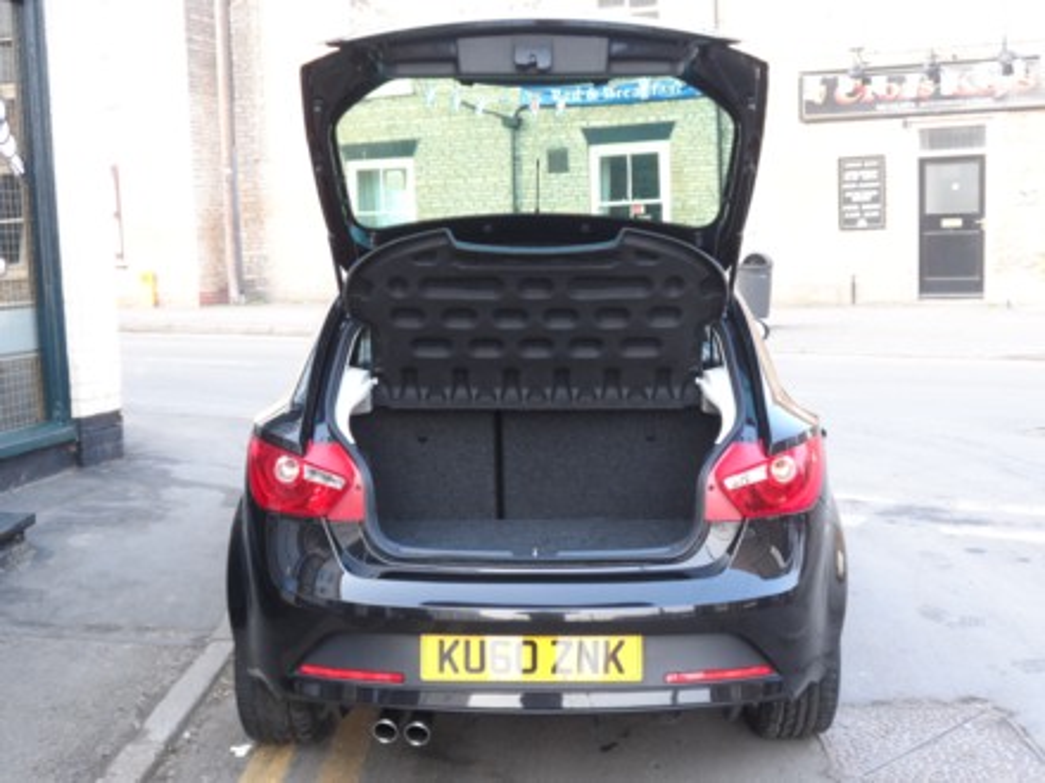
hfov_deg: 52.6
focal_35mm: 35
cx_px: 522
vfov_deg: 40.7
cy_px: 392
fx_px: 1057
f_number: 3.5
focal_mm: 6.5
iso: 80
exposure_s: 1/45
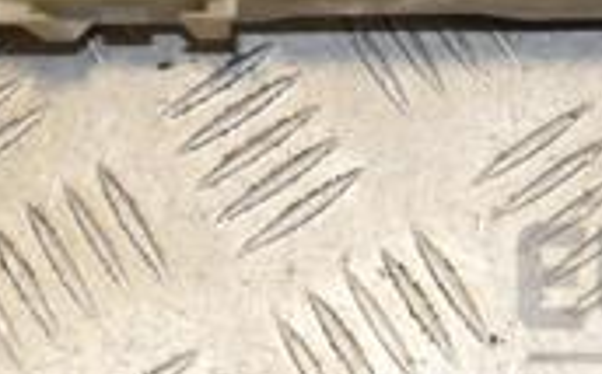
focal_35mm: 160
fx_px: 2622
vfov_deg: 8.0
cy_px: -189
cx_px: 452
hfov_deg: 13.1
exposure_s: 1/200
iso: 800
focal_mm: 30
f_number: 10
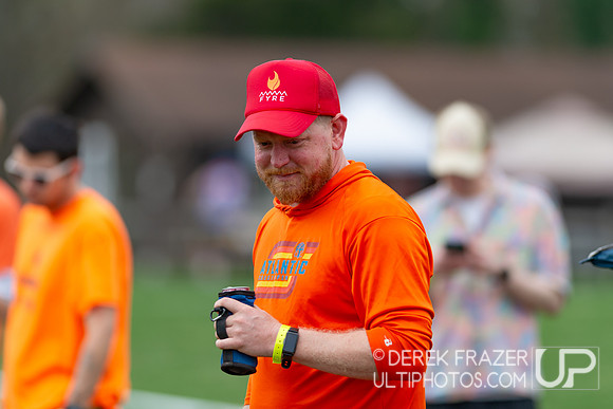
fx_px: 6441
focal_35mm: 378
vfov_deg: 3.6
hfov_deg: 5.4
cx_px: 328
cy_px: 181
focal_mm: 300
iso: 160
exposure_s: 1/2500
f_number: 2.8
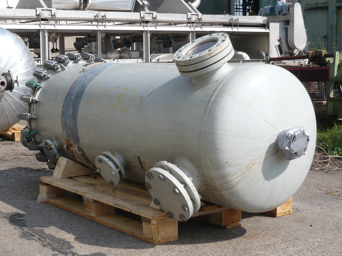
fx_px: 593
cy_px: 128
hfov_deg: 32.2
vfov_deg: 24.4
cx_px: 171
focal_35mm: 60
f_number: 9
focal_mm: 6.6
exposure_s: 1/125
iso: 100
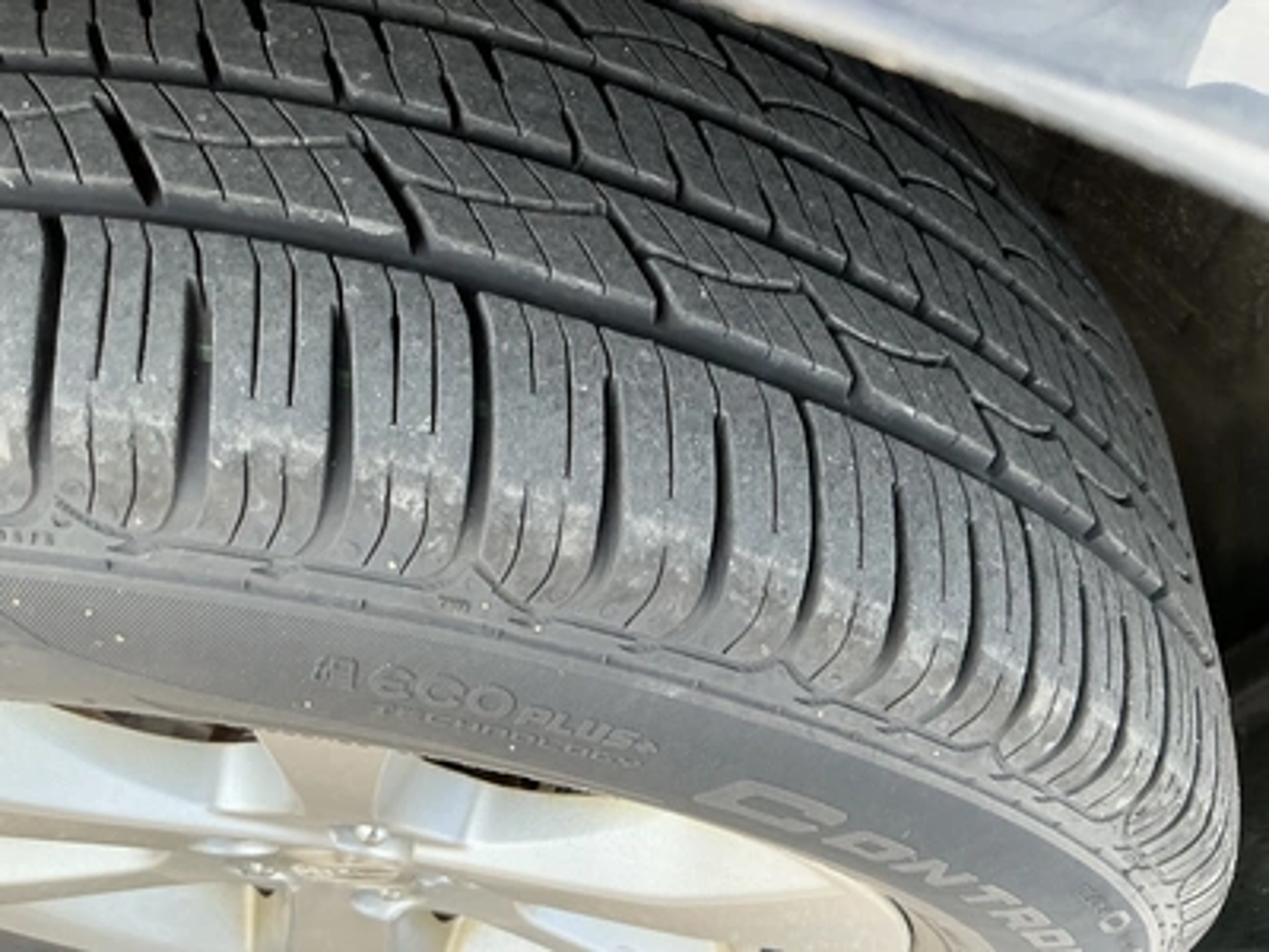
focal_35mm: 28
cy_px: 476
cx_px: 634
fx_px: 1026
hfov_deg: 63.4
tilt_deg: -55.6
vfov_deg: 49.7
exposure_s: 1/167
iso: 32
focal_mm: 3
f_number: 1.8
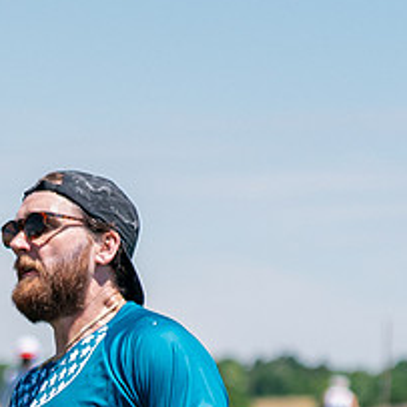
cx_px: -242
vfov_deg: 4.4
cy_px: 554
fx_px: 5254
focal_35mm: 395
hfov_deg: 4.4
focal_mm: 80
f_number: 2.8
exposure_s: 1/5000
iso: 320
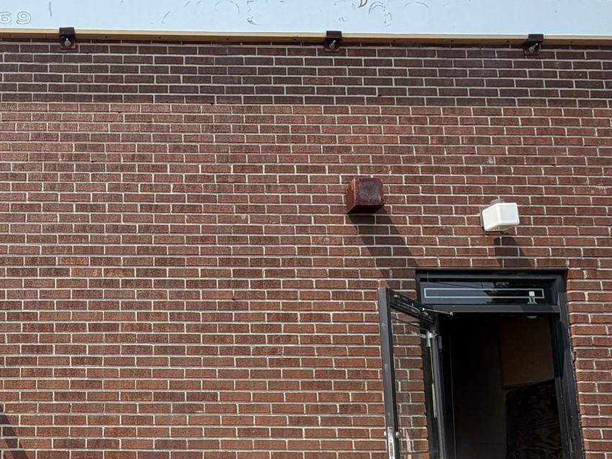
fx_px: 601
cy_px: 338
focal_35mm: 34
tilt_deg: +8.6
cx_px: 136
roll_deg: -0.1
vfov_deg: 40.7
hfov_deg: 51.1
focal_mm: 2.22
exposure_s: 1/709
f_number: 2.2
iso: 40
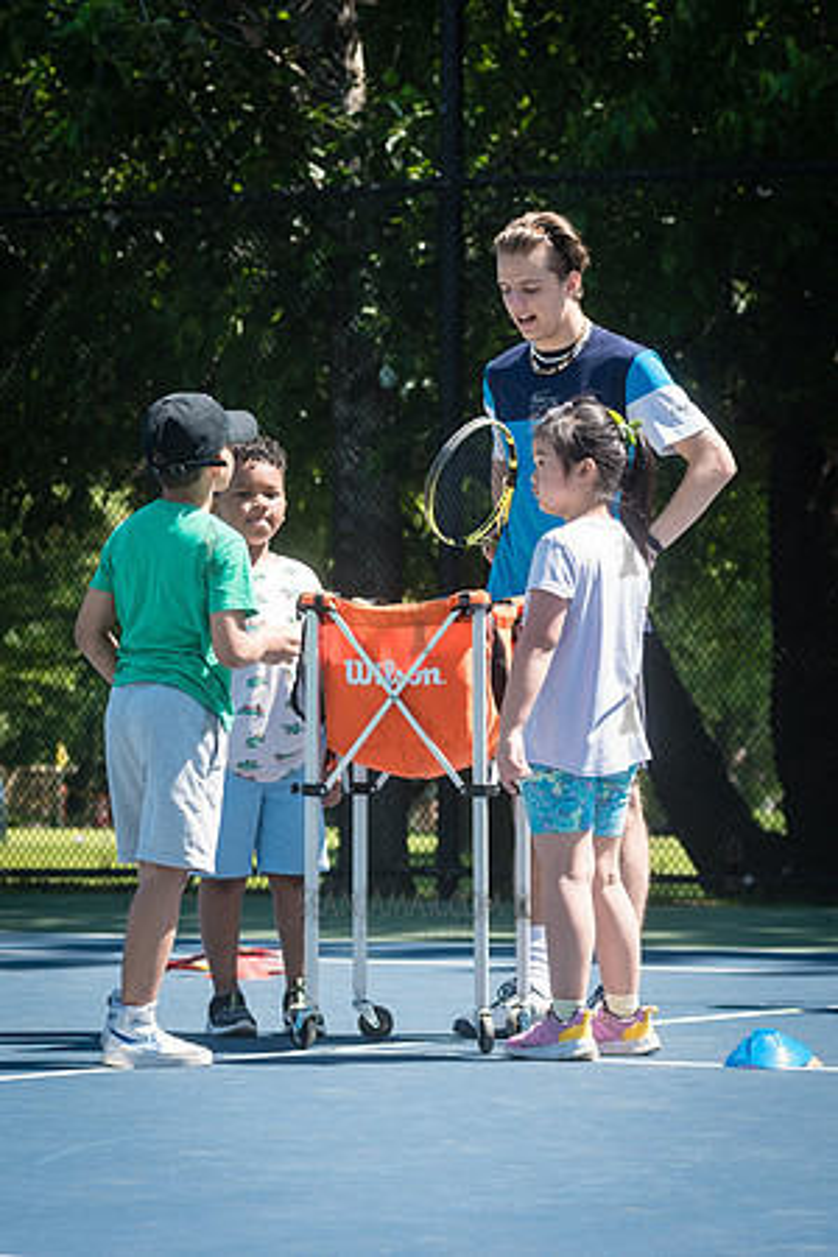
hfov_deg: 9.3
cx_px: 435
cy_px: 591
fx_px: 5178
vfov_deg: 13.8
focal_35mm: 148
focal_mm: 92
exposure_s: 1/400
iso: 200
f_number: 5
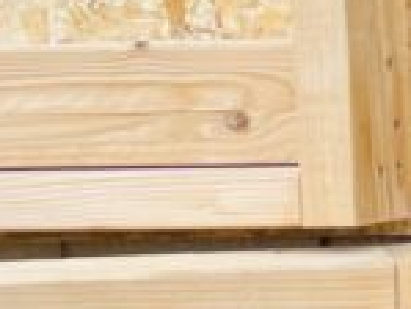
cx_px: 1252
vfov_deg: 8.3
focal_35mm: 179
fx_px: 2127
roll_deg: -0.1
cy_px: 160
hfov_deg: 8.9
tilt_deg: -2.6
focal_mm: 4.2
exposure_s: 1/206
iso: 32
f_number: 1.6
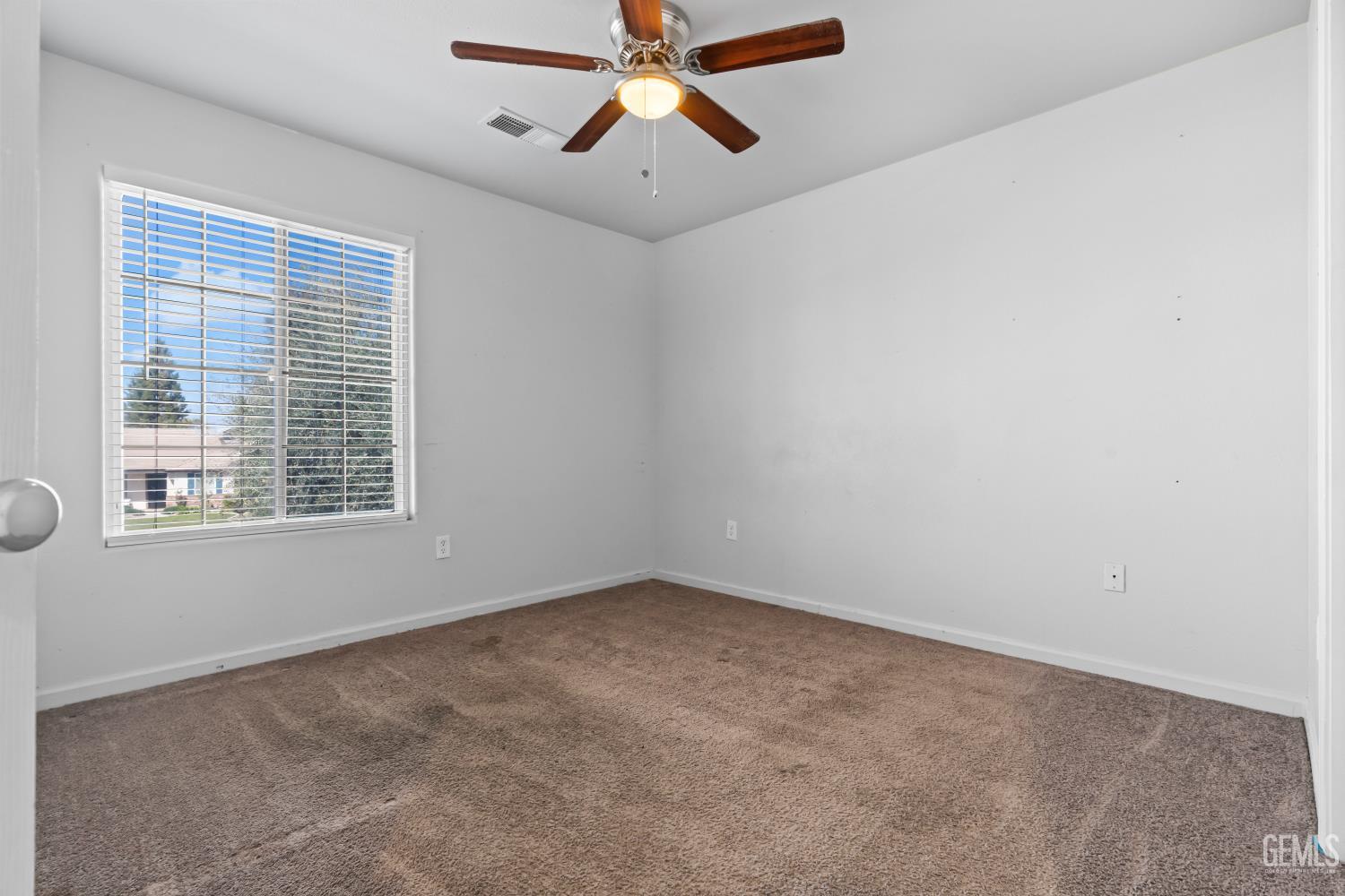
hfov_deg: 96.7
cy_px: 448
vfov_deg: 73.7
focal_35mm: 16
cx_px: 672
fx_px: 598
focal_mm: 16
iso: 640
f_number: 9
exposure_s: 1.3
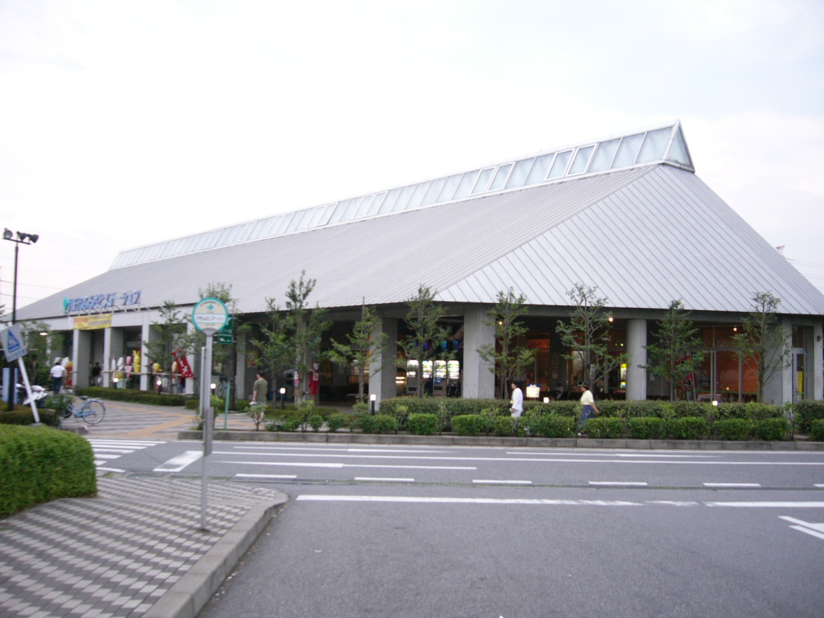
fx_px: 833
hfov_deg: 52.6
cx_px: 412
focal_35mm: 35
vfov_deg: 40.7
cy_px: 309
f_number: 2.8
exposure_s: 1/30
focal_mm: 5.8
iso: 100
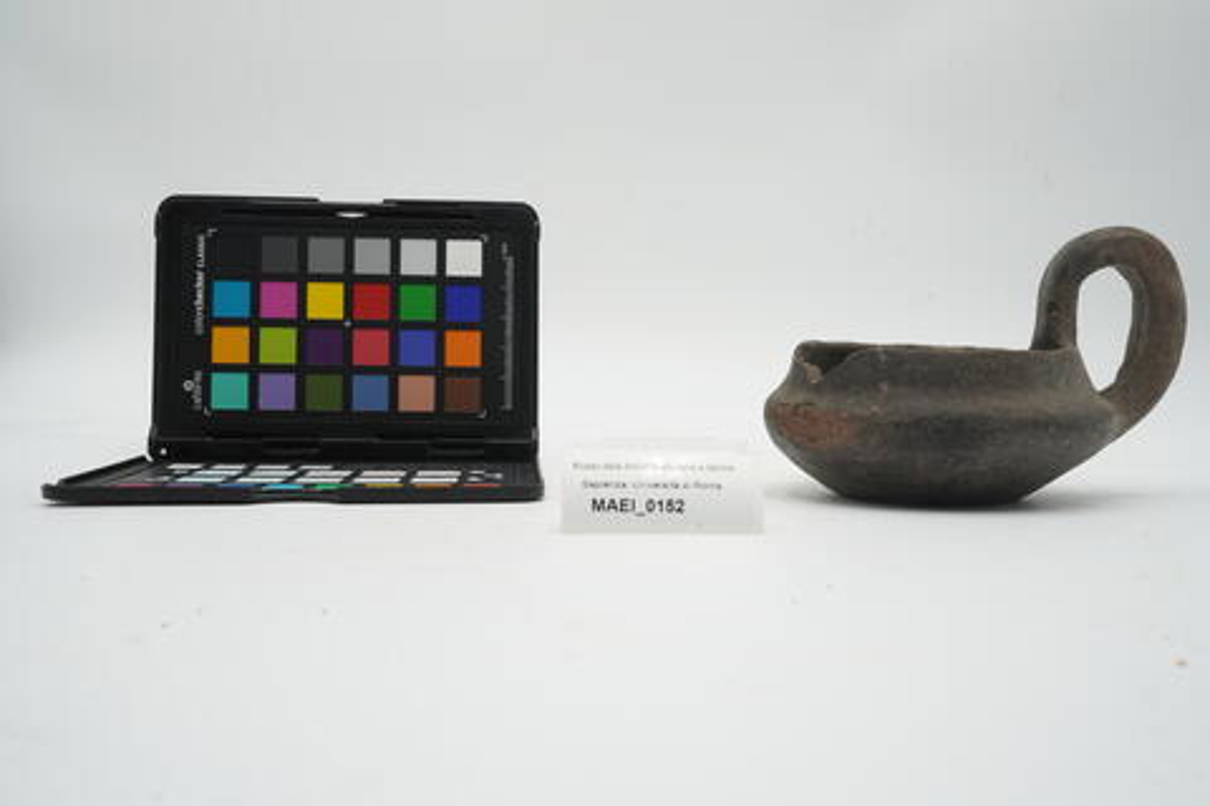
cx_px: 605
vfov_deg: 41.7
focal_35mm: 32
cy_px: 403
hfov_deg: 59.5
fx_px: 1059
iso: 100
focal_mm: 21
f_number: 16
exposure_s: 1/10
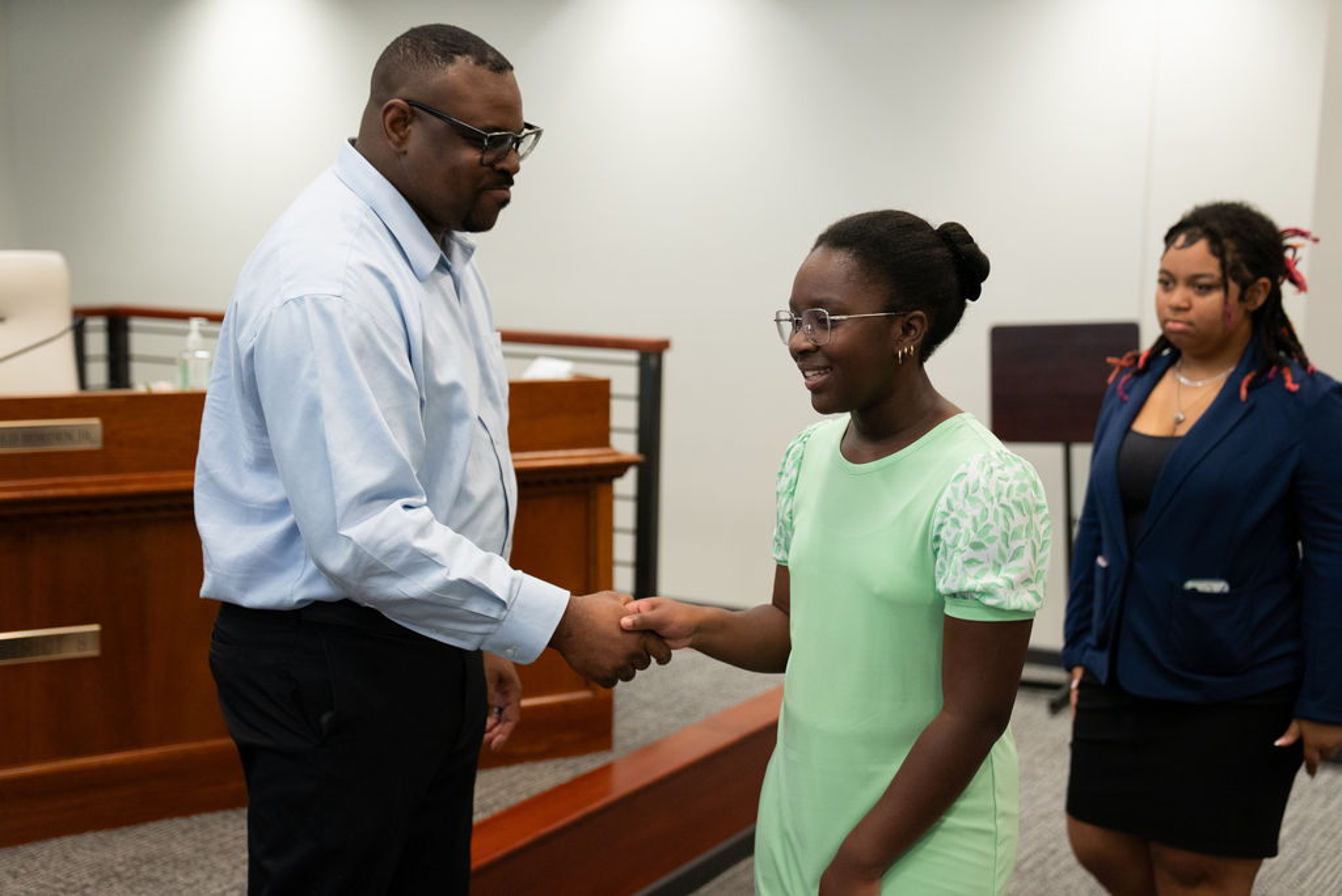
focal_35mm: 52
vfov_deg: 26.0
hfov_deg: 38.2
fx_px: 1939
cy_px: 448
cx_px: 671
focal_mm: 52
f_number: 2.8
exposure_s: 1/200
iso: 1250
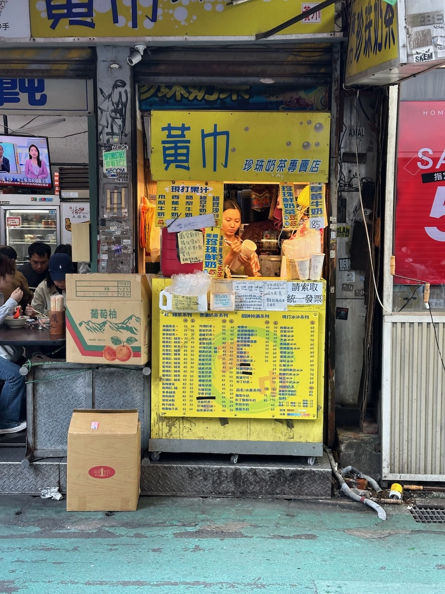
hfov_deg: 30.3
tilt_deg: -4.9
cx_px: 222
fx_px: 823
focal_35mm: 48
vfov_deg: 39.7
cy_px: 297
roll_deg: -0.6
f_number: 1.8
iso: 50
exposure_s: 1/60
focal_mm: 6.9
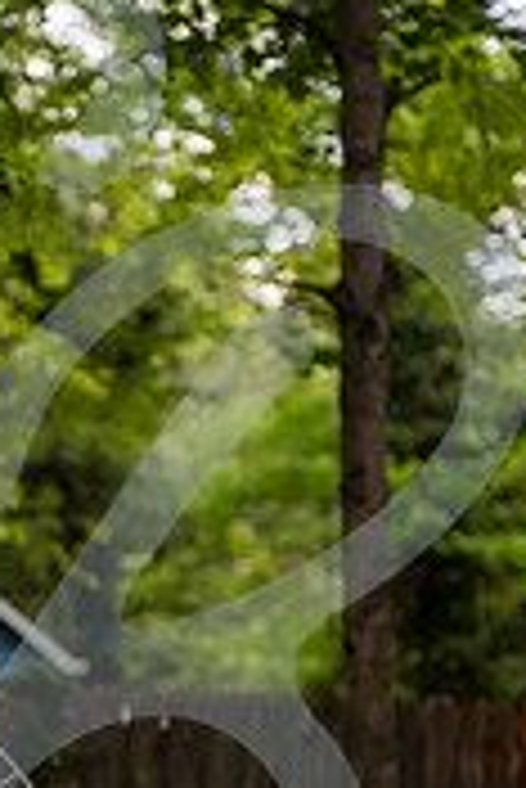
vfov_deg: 11.3
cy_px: 689
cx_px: -103
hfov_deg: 7.6
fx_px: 3937
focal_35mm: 180
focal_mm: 70
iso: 100
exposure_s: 1/200
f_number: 2.8
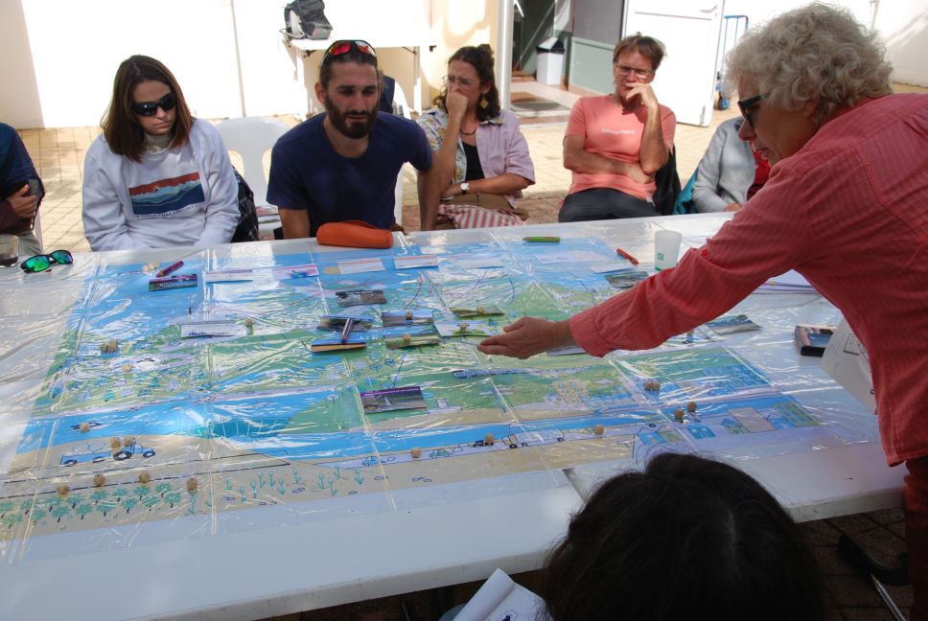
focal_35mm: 36
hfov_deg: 53.1
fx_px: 929
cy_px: 310
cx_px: 464
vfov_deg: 37.0
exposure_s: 1/200
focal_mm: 24
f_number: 7.1
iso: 100
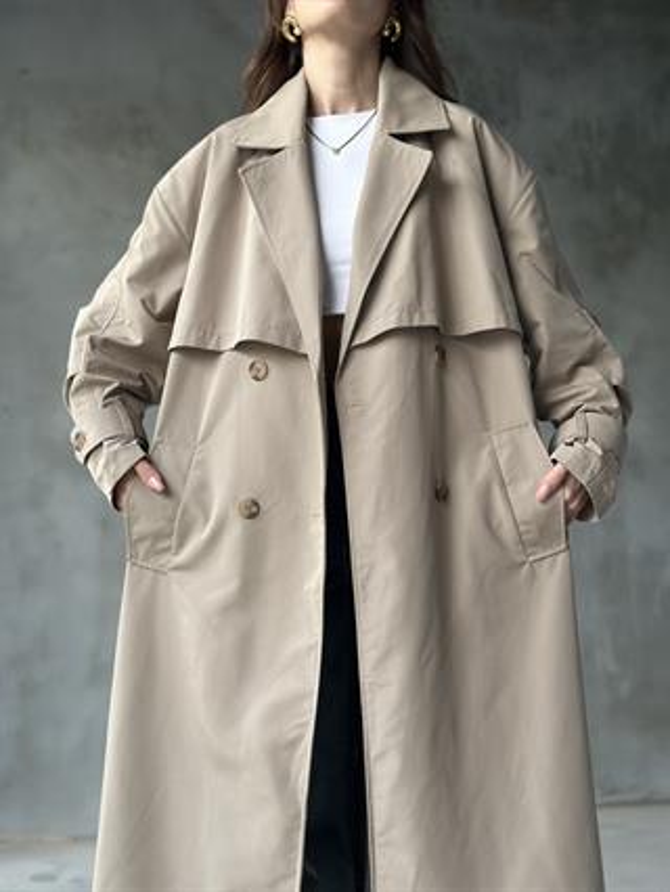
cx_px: 335
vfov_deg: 39.6
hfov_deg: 30.3
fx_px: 1237
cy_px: 446
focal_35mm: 48
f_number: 1.78
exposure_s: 1/101
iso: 125
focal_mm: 6.86
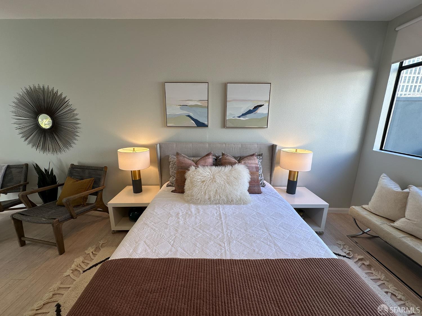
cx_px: 211
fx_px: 171
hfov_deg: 102.1
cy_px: 158
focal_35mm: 14
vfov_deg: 85.7
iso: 50
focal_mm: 2.22
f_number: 2.2
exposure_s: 1/120
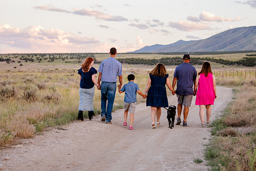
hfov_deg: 19.4
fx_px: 748
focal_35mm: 105
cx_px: 130
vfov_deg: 13.0
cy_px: 71
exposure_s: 1/200
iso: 250
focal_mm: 75
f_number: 2.8
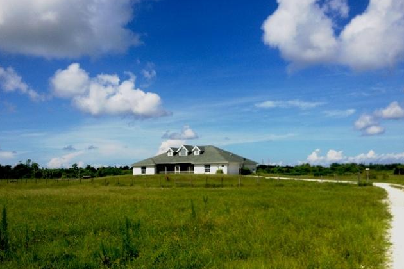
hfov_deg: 51.9
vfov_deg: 35.9
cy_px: 148
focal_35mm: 37
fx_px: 415
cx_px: 202
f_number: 2.4
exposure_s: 1/2304
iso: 50
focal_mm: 4.28
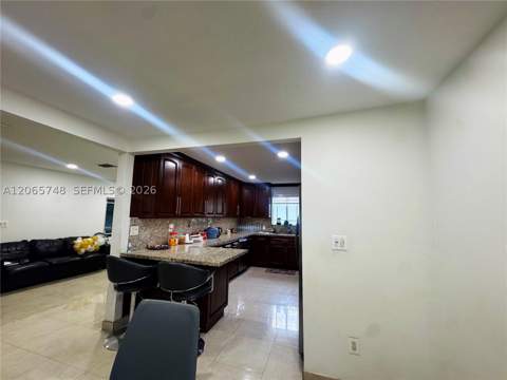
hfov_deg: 102.1
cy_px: 190
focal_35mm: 14
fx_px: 205
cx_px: 254
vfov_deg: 85.7
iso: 250
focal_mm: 2.22
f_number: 2.2
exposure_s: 1/120
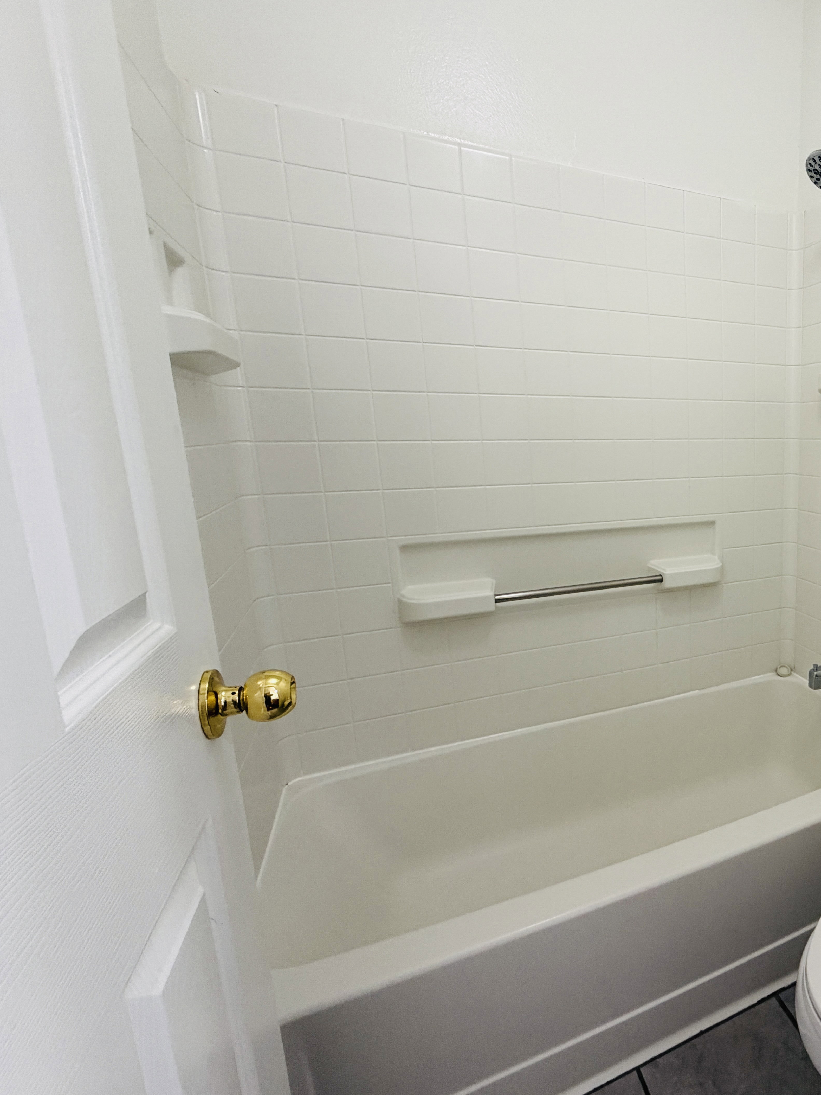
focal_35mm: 19
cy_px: 547
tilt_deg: -11.1
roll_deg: +0.2
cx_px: 721
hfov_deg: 59.6
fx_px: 601
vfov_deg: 84.7
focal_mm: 2.22
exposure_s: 1/60
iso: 160
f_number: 2.2
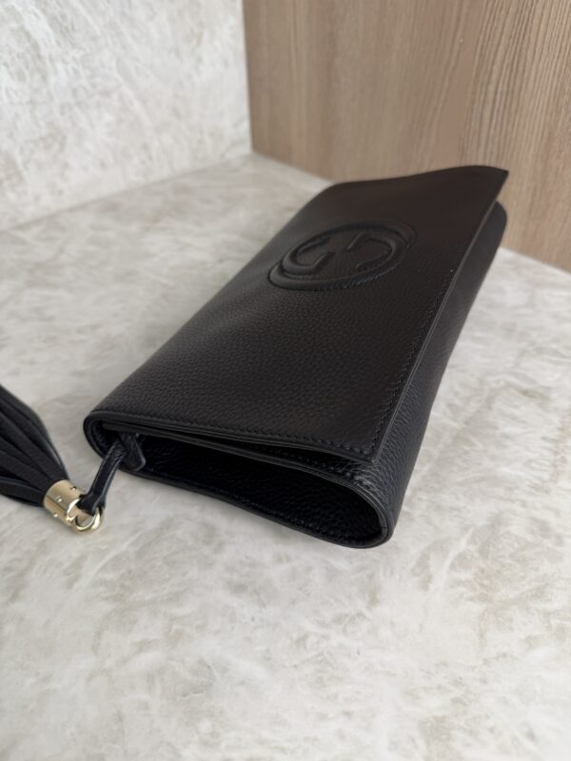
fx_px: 528
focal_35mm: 24
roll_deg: +1.4
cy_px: 380
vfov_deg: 71.6
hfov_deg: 56.8
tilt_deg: -40.3
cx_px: 286
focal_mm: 6.76
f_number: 1.78
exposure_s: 1/120
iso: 64
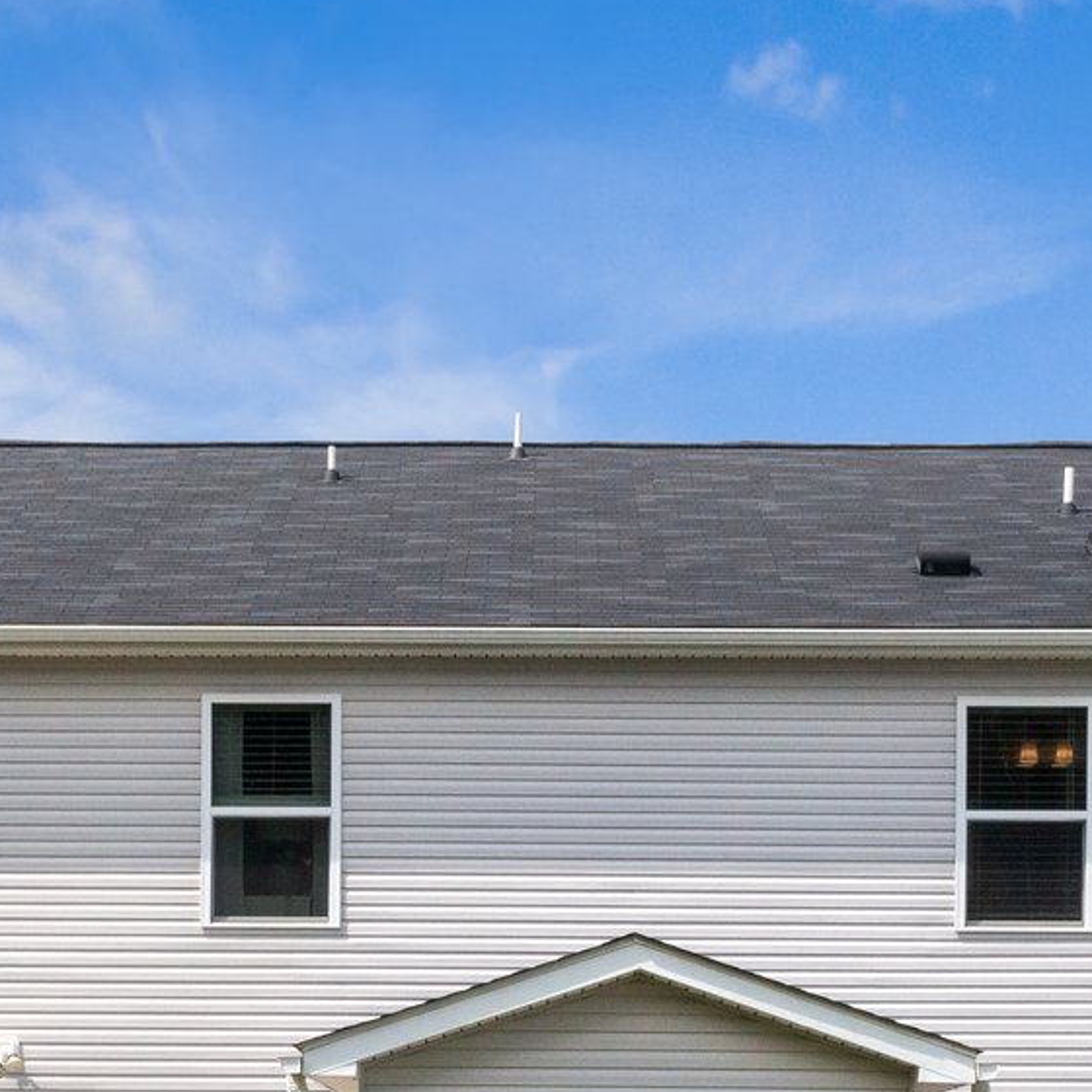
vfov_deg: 19.0
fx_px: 3105
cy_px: 1240
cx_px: 398
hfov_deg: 19.9
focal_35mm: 87
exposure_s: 1/1250
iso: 100
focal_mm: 10.26
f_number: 7.1
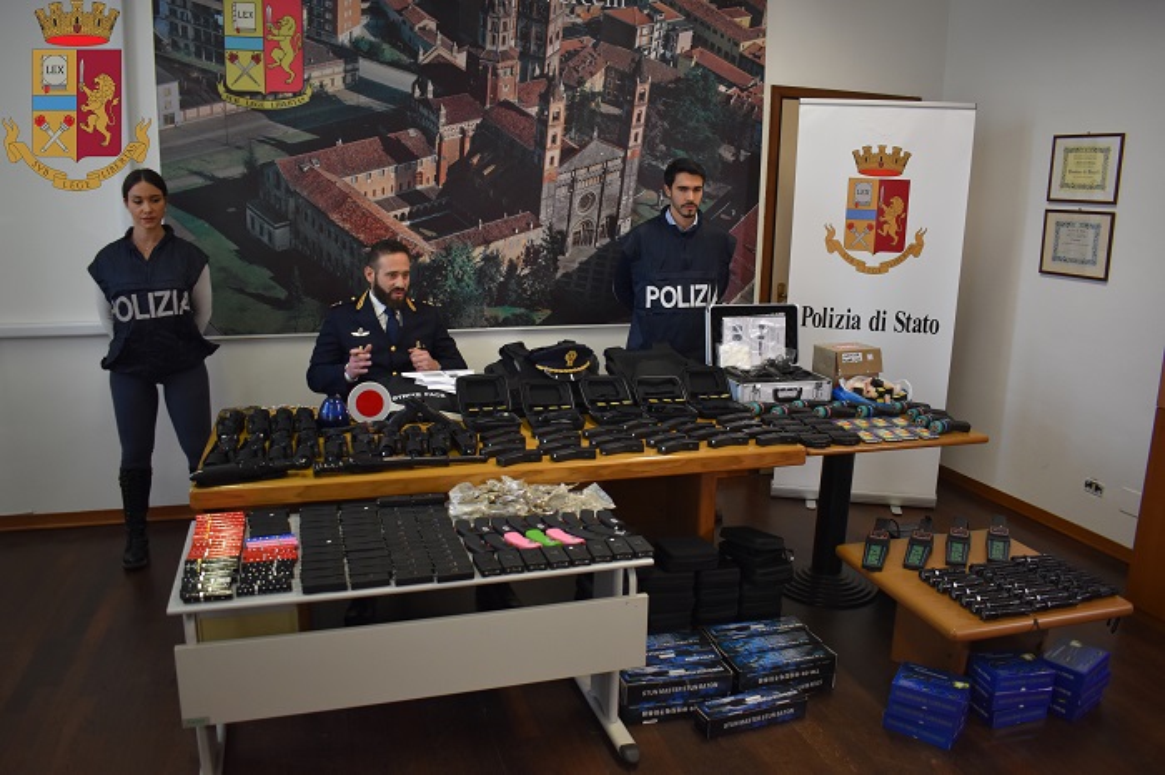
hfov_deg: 67.4
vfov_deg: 47.9
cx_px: 582
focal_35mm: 27
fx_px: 873
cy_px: 388
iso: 800
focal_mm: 18
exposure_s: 1/125
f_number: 3.5
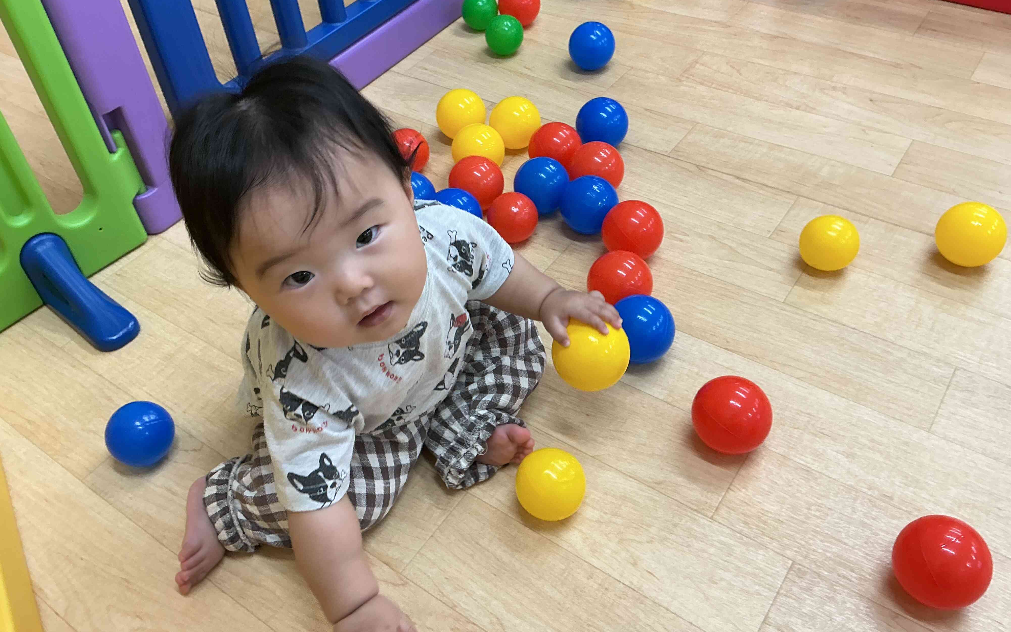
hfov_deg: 61.2
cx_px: 506
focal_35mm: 31
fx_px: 854
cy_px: 287
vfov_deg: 40.6
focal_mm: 3
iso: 40
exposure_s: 1/60
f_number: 1.8
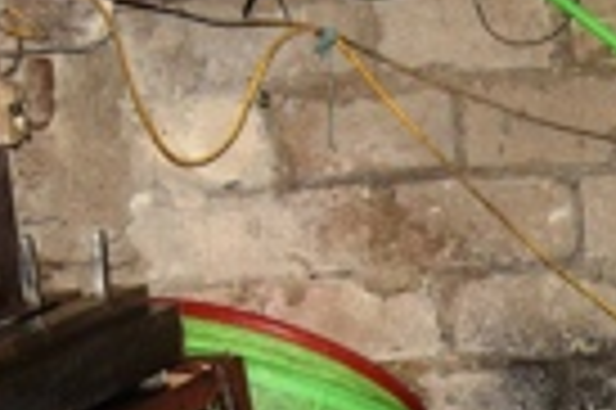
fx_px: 2393
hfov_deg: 12.8
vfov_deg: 9.5
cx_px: 1245
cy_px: 613
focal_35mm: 140
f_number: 4.5
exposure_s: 1/60
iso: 640
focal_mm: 24
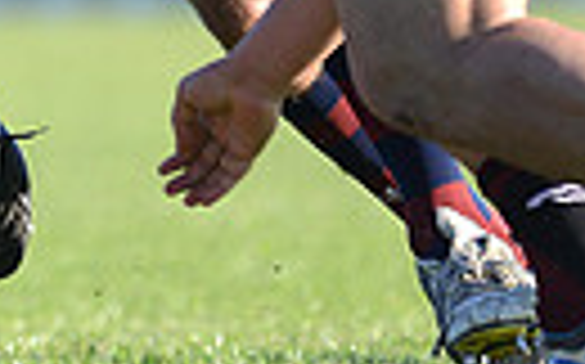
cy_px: -380
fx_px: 30473
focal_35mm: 1913
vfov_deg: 0.7
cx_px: -693
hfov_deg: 1.1
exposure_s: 1/1000
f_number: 4
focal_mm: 420
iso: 400
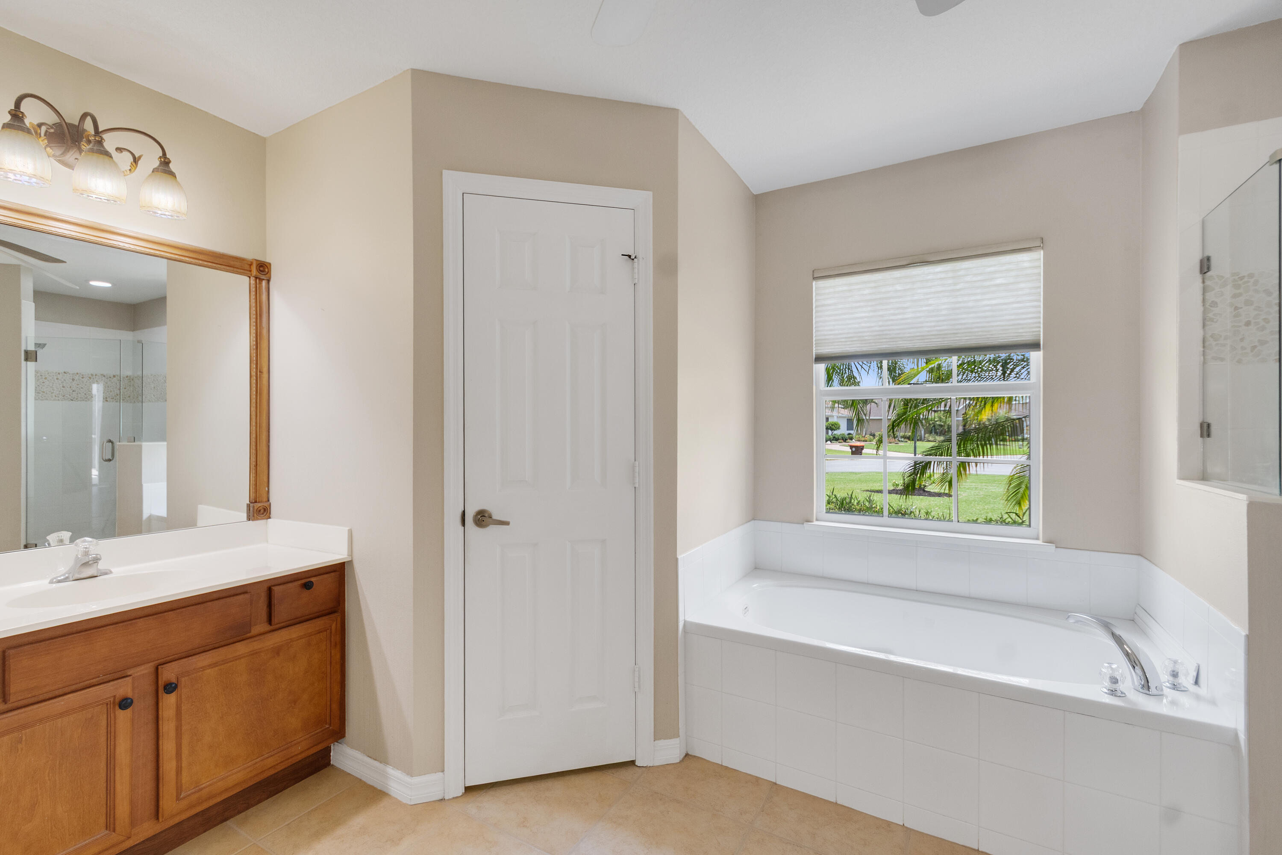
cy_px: 428
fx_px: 534
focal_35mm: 15
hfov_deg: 100.4
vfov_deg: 77.3
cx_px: 641
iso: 320
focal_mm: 10
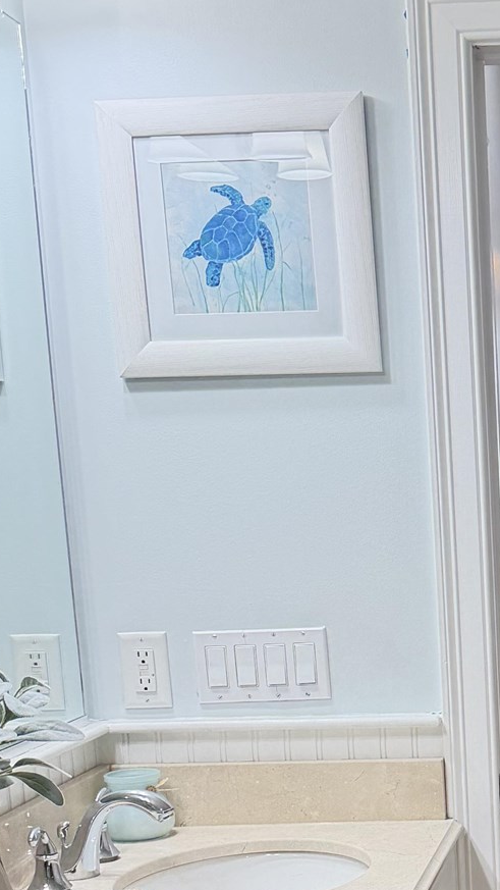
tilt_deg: -11.0
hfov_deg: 16.6
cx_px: 636
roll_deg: +1.3
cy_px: 791
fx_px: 1626
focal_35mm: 69
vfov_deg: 29.4
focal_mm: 6.76
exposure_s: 1/134
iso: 200
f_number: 1.78
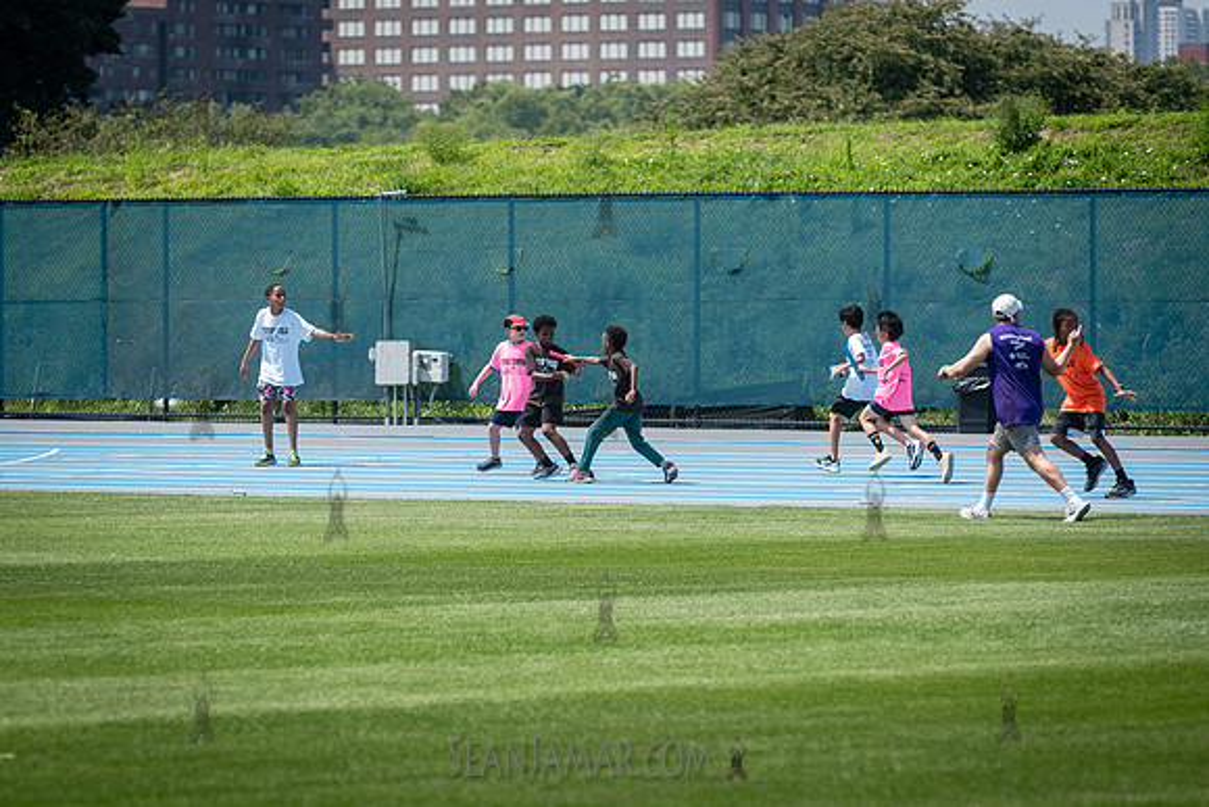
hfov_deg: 8.6
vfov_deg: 5.8
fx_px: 8026
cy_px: 444
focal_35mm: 239
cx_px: 503
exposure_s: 1/1600
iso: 250
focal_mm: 185
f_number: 4.5
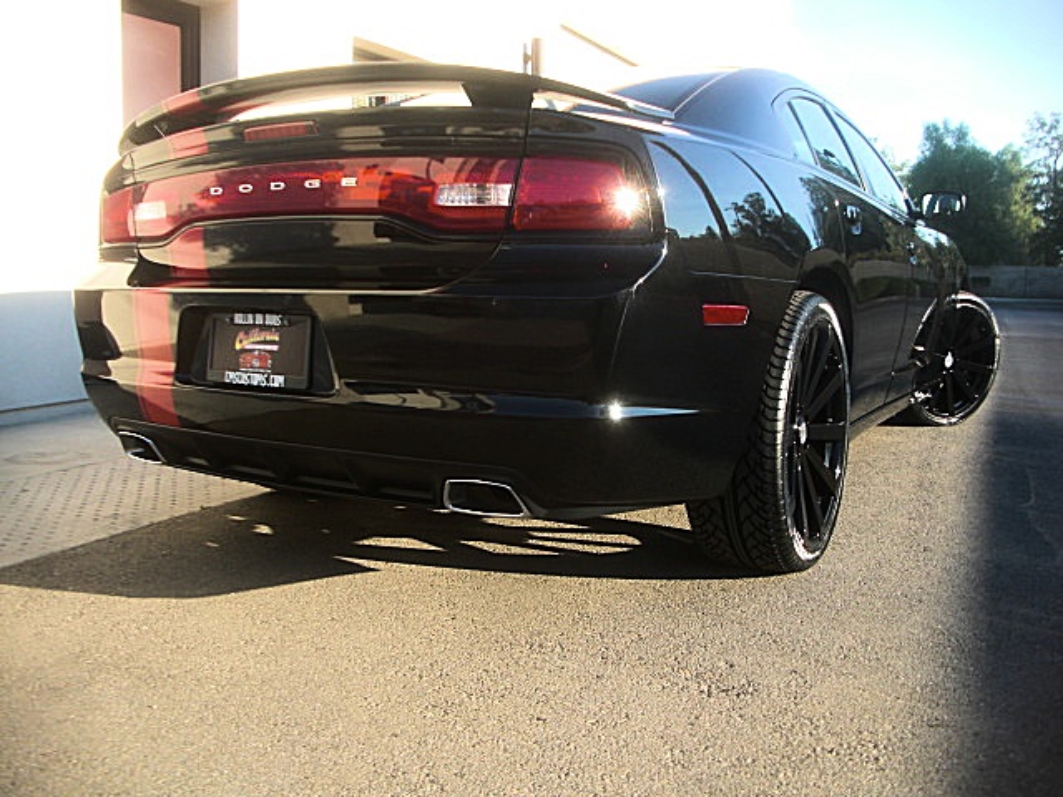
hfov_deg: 51.4
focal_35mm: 36
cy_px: 398
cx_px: 532
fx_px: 1106
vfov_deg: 39.7
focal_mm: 6.3
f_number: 2.8
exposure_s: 1/200
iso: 50
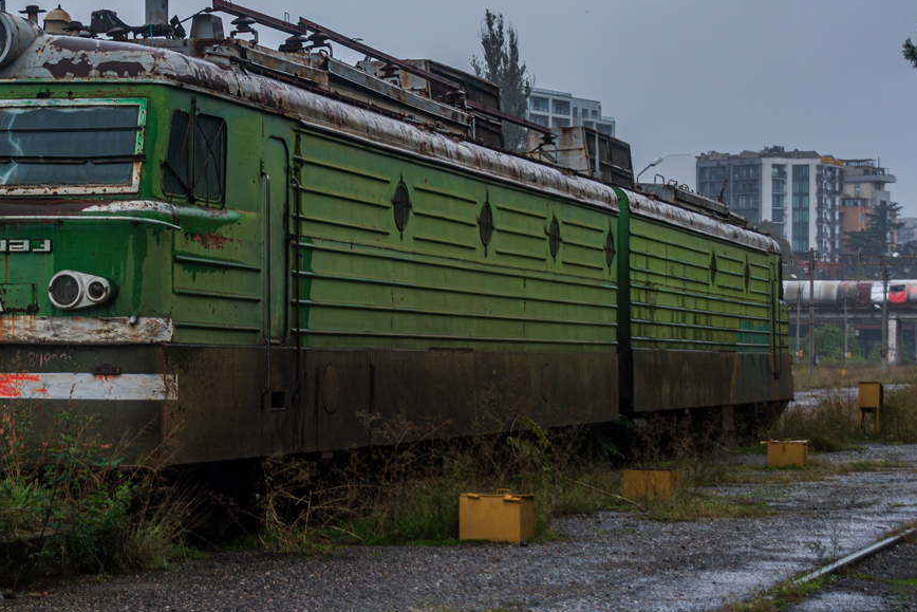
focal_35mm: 76
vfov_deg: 18.0
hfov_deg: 26.6
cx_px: 338
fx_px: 1936
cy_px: 290
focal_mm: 44
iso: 200
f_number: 4
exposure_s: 1/250
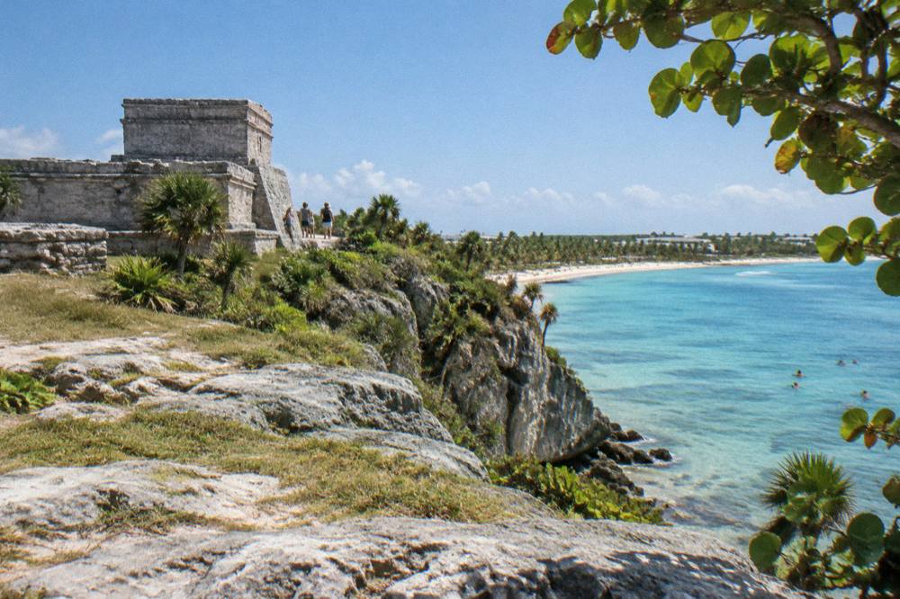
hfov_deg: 54.5
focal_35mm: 35
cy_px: 300
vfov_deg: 37.8
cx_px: 450
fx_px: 875
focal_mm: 35
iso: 320
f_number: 9
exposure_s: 1/640
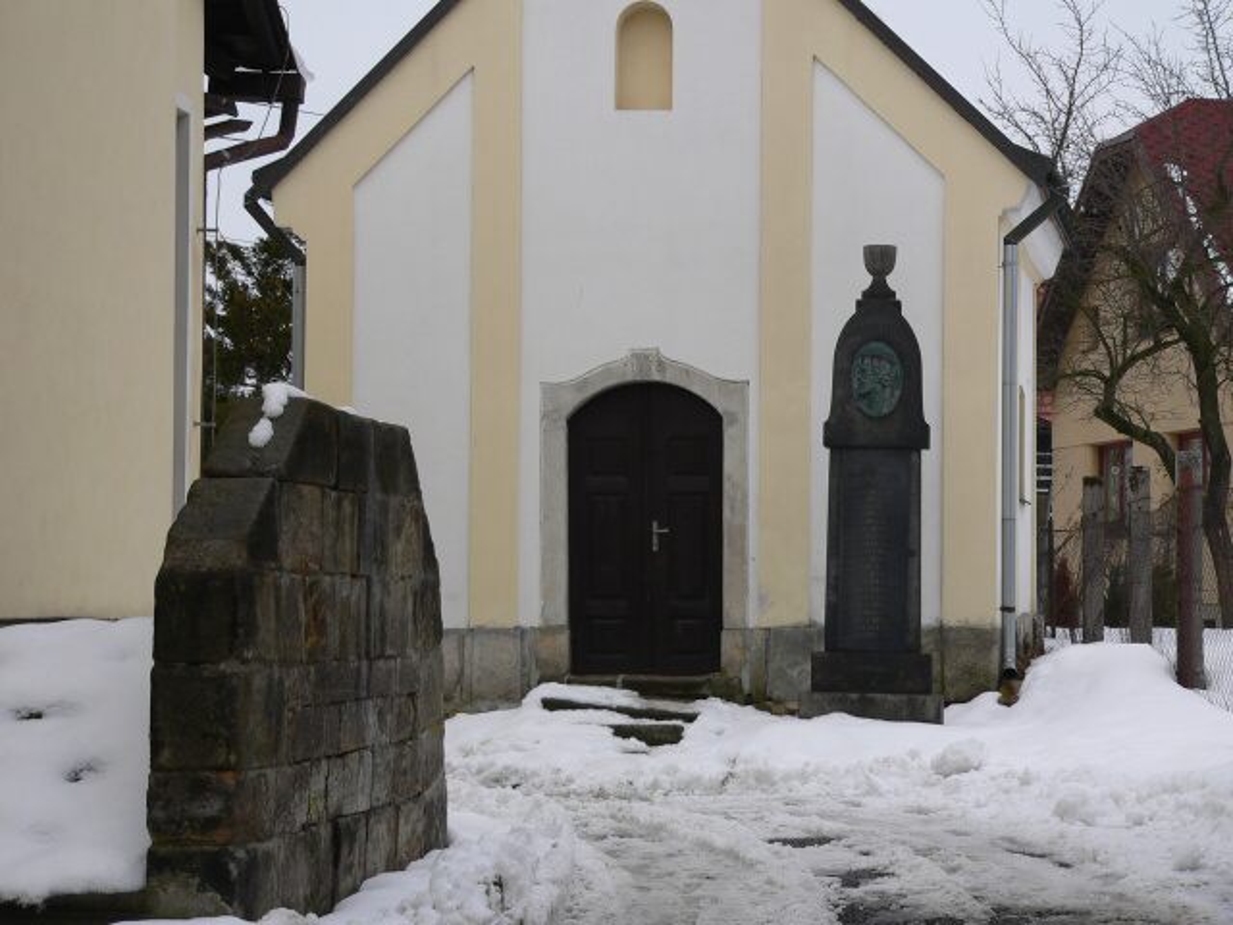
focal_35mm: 96
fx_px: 3419
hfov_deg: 20.4
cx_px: 616
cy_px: 462
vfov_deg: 15.4
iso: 80
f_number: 4
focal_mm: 16.1
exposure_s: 1/400
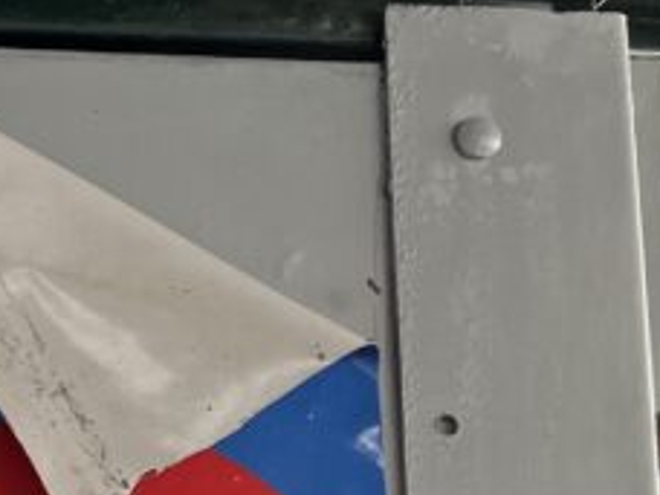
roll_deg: -2.4
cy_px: 712
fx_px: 2231
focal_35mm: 117
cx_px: -573
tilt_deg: +11.2
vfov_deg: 12.1
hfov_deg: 14.5
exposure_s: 1/185
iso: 40
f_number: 1.6
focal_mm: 5.1
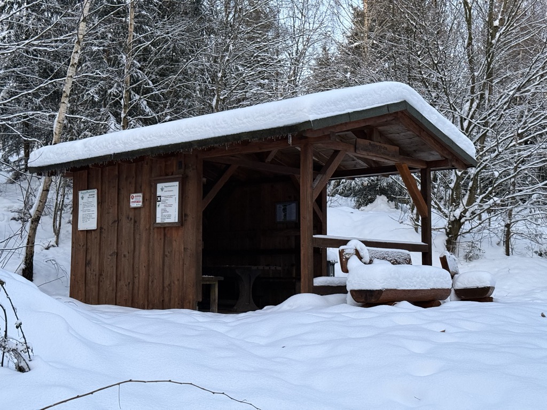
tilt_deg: +5.0
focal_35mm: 48
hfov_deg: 39.7
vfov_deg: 30.3
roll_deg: +0.2
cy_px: 205
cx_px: 274
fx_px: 758
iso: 400
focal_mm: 6.76
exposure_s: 1/40
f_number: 1.78
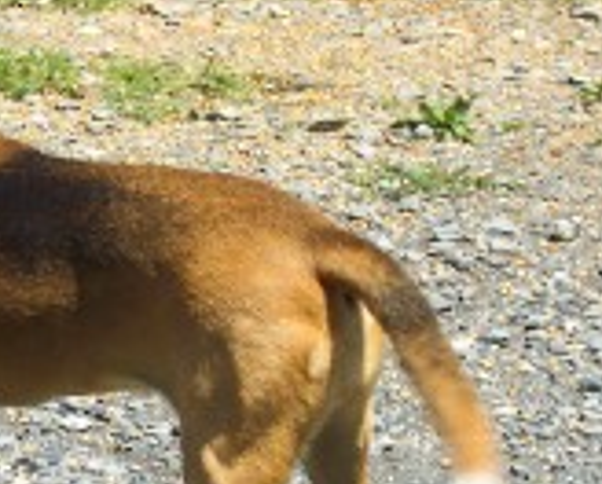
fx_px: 2482
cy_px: 343
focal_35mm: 139
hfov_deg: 13.6
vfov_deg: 11.1
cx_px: 0
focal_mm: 12.6
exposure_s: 1/125
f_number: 11
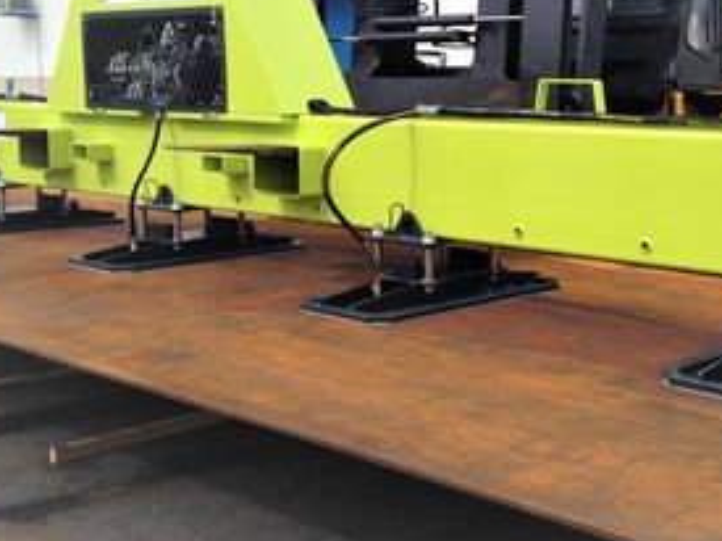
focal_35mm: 60
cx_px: 494
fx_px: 1251
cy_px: 198
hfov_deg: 31.9
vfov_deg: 24.3
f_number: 2.4
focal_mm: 4.12
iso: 50
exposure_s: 1/1130
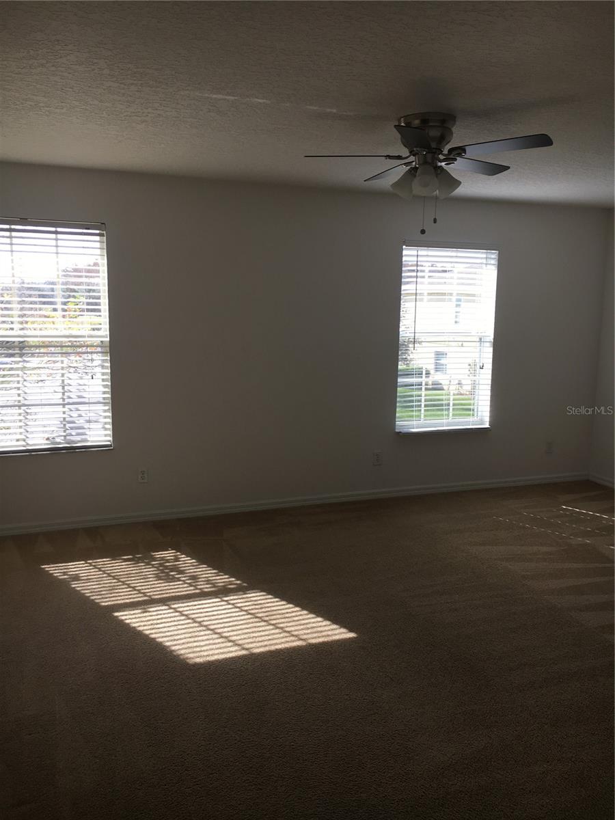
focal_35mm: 29
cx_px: 308
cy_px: 410
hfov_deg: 48.2
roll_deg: -0.9
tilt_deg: -8.0
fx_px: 687
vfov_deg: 61.7
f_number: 2.2
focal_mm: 4.15
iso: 25
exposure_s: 1/287
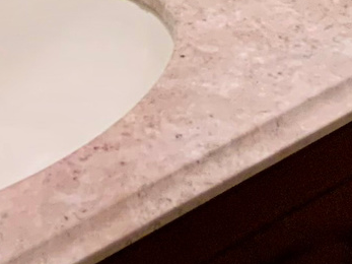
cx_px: 127
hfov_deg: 11.6
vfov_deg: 8.0
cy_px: -389
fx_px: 1738
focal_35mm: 171
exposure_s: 1/60
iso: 80
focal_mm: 3
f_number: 1.8
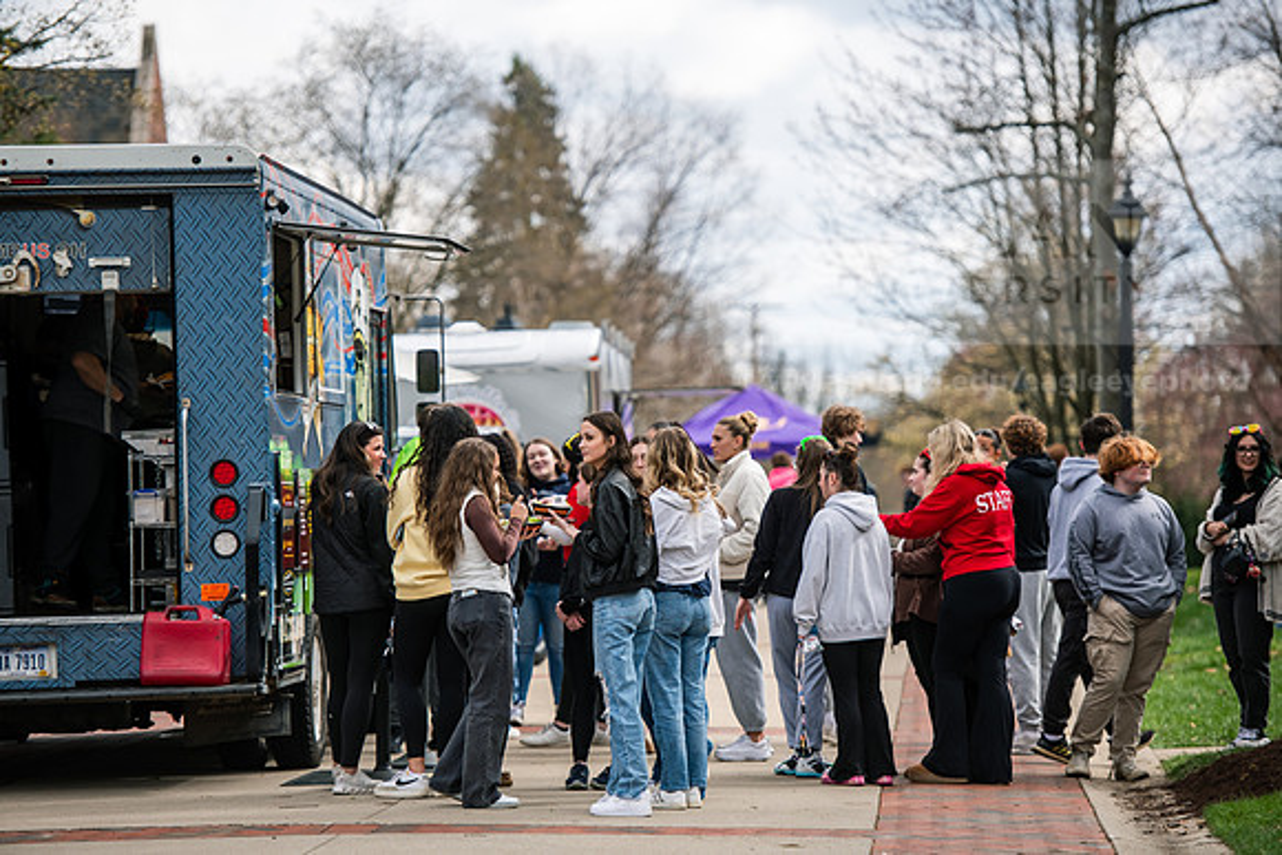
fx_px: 5521
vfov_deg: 8.9
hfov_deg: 13.2
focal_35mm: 155
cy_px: 428
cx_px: 641
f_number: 3.2
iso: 200
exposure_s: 1/1250
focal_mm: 155
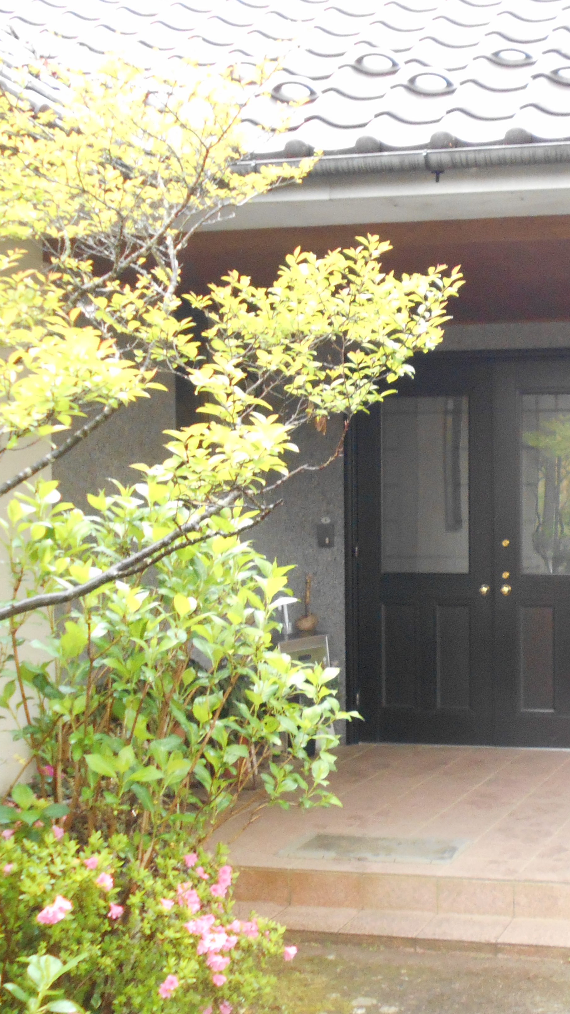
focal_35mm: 59
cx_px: 502
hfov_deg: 20.0
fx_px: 1586
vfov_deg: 35.4
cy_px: 580
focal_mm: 5.8
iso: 400
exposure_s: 1/30
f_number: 3.6
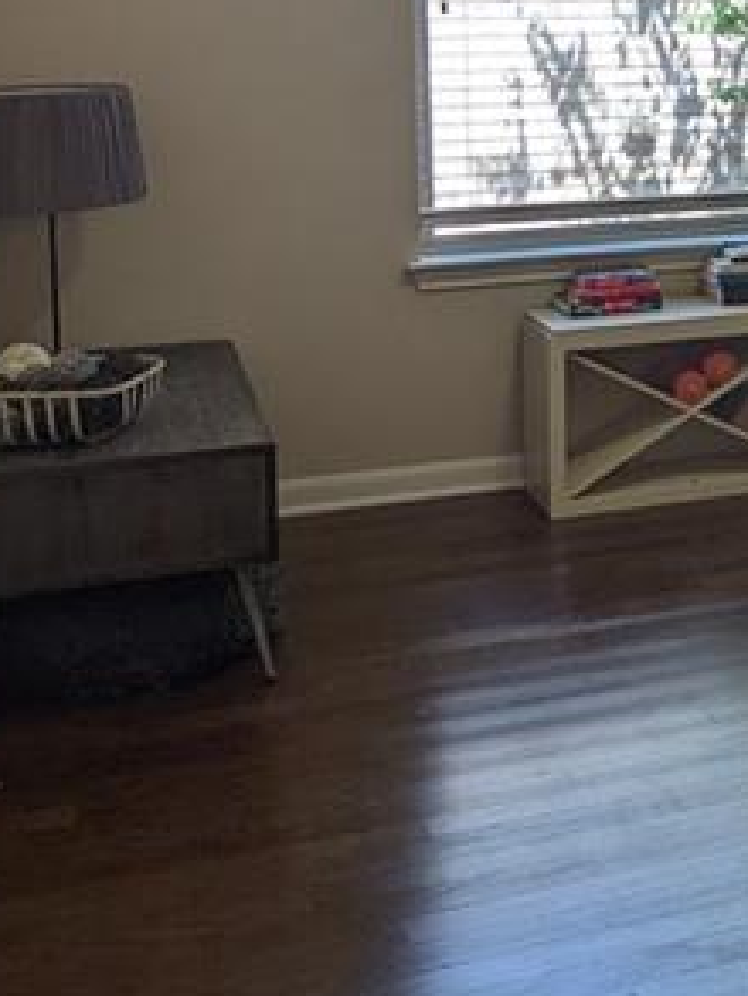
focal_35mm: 63
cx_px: 935
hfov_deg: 21.4
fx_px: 1814
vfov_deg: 29.6
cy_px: 126
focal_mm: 6.81
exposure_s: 1/120
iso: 59
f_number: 1.85
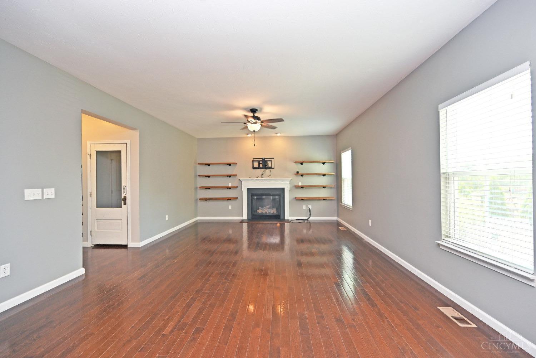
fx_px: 208
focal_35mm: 14
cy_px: 179
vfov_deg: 81.2
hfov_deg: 104.3
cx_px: 268
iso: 200
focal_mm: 14
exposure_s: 1/60
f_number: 4
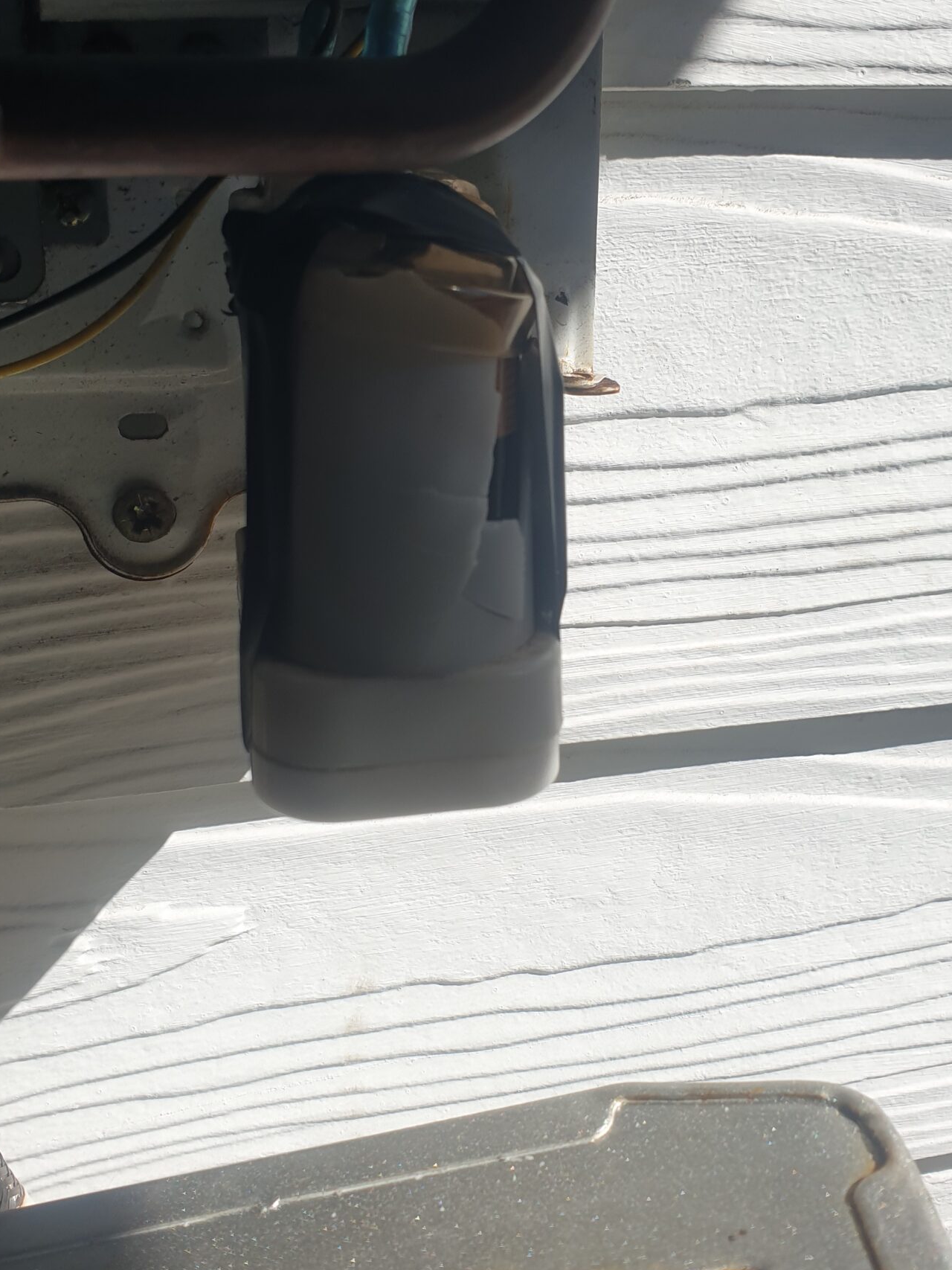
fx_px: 1430
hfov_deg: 36.8
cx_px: 480
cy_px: 582
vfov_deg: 47.8
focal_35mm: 39
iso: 50
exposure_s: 1/2096
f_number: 2.4
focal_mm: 4.3
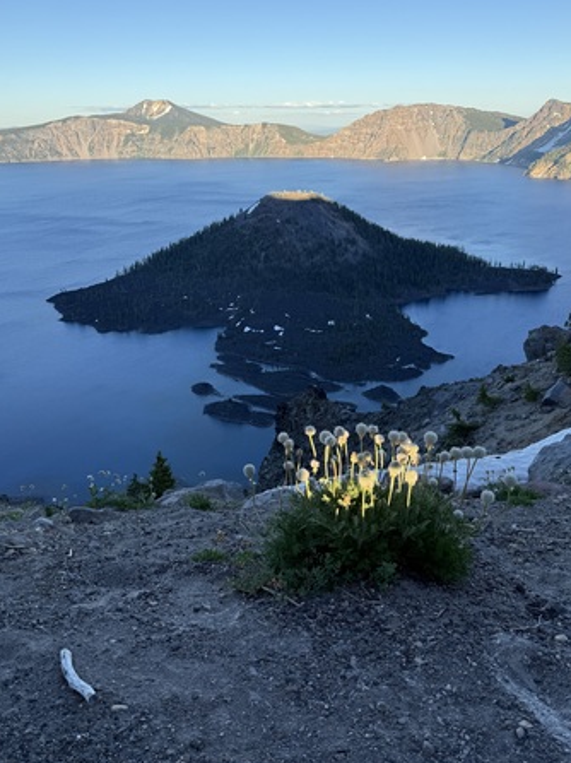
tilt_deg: -20.7
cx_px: 304
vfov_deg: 63.4
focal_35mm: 28
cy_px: 354
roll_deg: +0.6
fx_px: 616
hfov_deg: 49.7
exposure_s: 1/1337
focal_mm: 6.76
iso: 80
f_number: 1.78
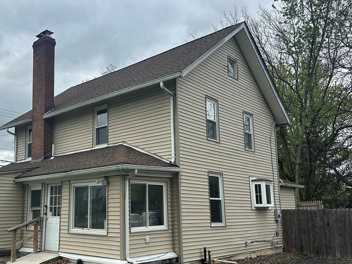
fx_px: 366
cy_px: 162
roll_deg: -1.0
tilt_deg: +6.6
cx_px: 121
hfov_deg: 50.5
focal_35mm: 36
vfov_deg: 39.4
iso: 80
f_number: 1.78
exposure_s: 1/2732
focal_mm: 6.86
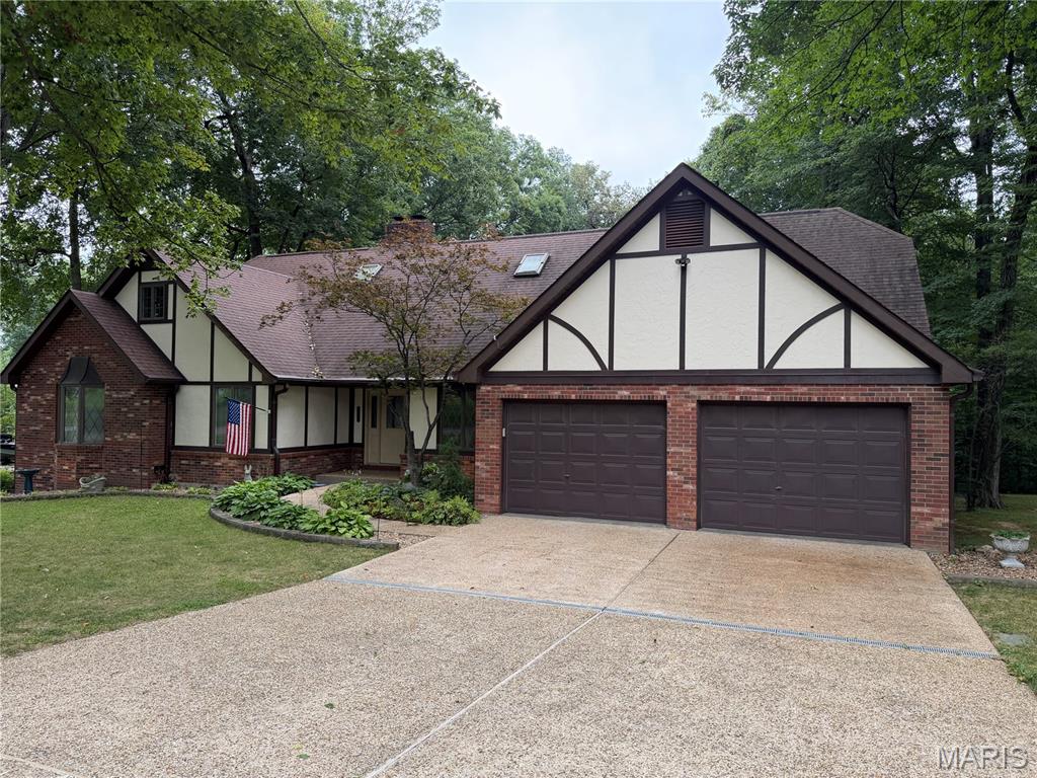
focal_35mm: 24
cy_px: 389
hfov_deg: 71.6
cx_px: 518
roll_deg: -0.7
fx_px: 719
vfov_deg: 56.8
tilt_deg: +0.1
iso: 100
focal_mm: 6.76
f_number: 1.78
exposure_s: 1/121
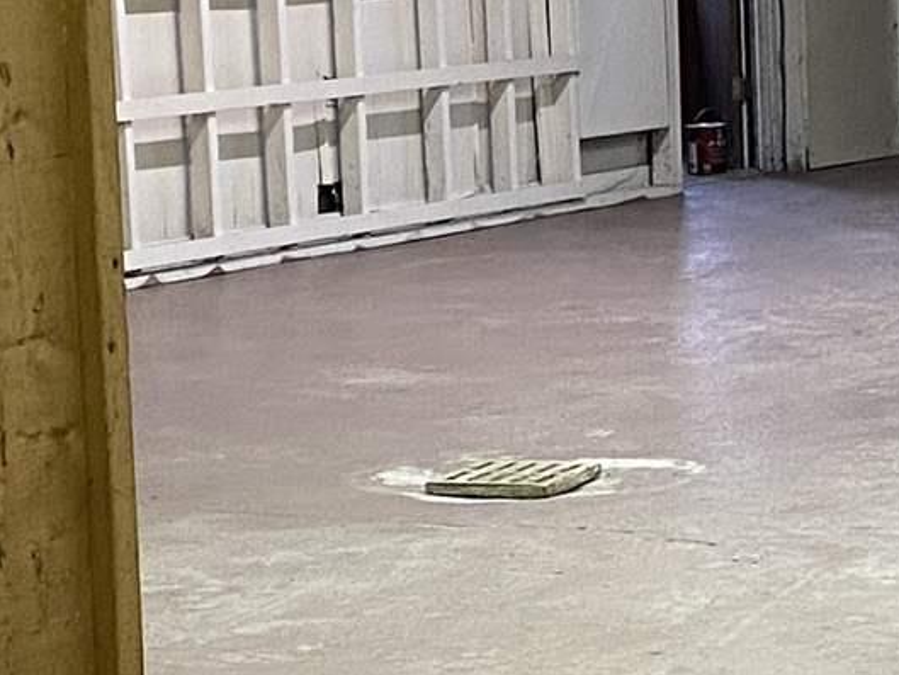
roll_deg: +2.3
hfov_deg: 13.0
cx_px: 814
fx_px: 3922
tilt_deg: -9.8
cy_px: 405
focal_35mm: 151
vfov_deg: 9.8
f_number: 1.8
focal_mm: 4.25
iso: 200
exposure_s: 1/60
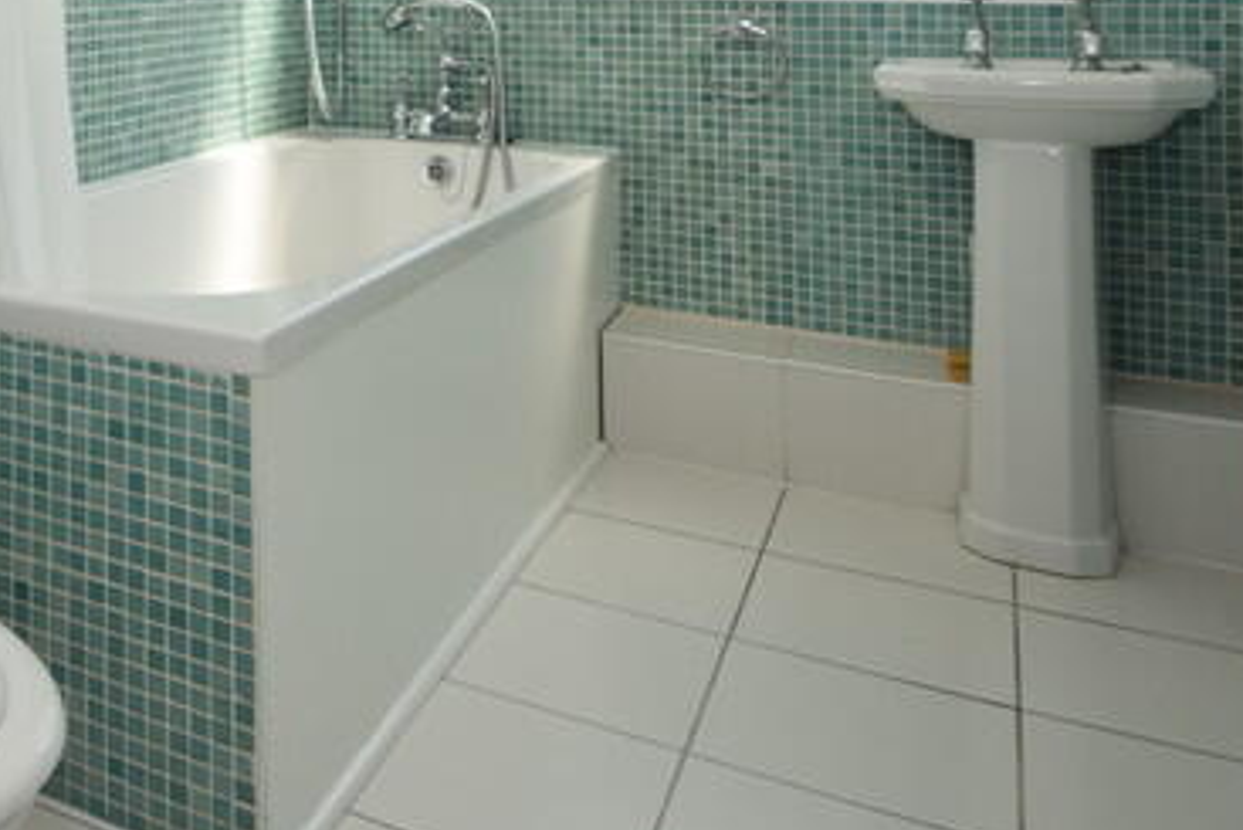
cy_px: -59
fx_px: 1879
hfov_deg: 33.8
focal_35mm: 54
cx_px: 34
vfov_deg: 23.5
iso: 100
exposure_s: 1/125
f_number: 5.6
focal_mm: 13
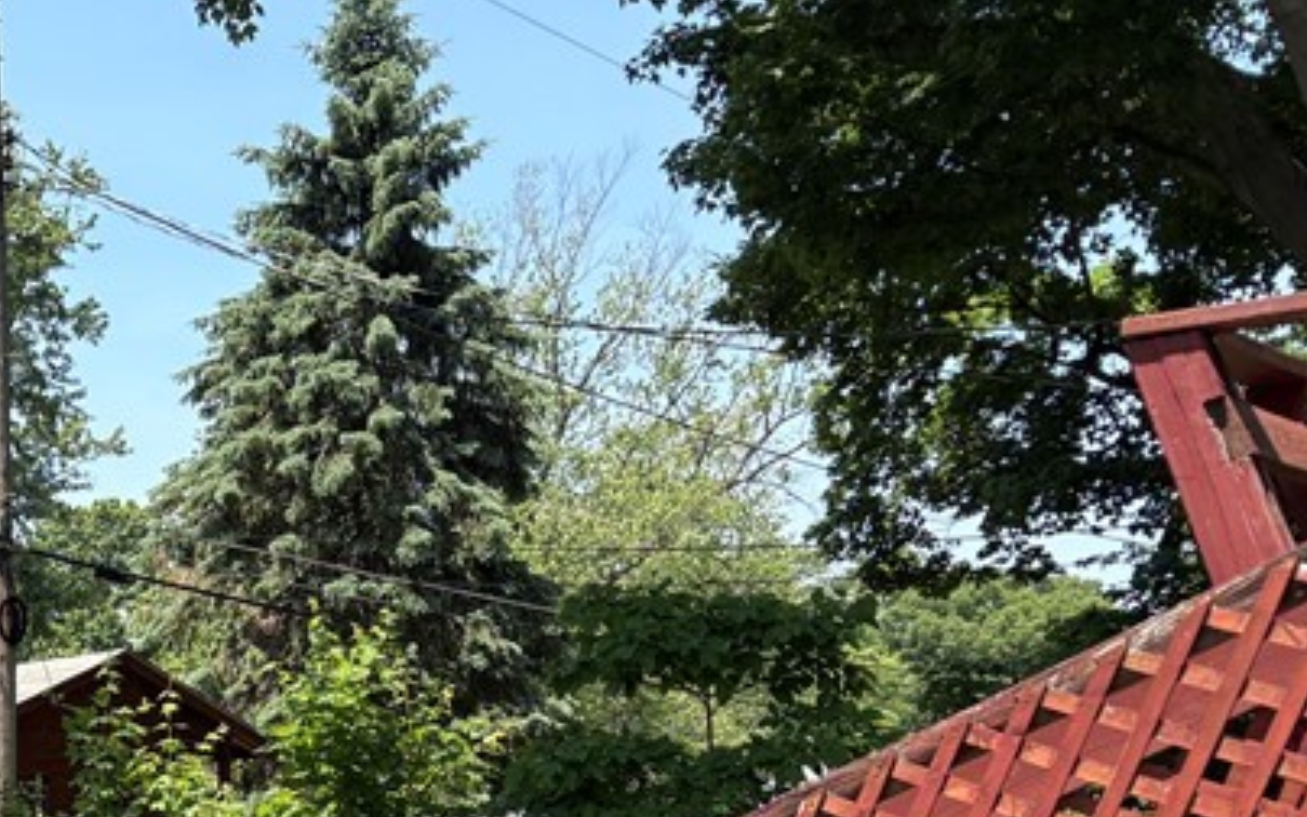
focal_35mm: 70
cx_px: -324
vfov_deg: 17.7
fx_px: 2494
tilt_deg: -1.4
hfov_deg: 25.8
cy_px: 999
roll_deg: +1.7
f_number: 1.6
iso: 50
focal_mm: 5.96
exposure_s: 1/1175
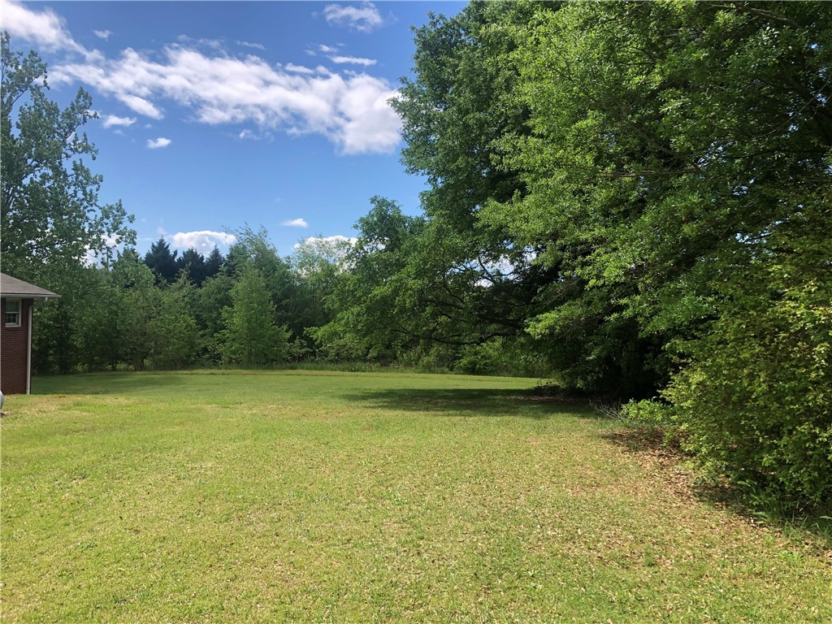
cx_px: 416
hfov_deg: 61.7
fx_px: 697
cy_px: 312
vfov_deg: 48.2
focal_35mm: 29
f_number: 1.8
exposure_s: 1/1389
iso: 20
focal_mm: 3.99
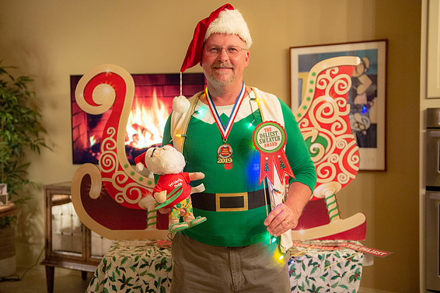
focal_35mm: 41
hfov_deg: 47.4
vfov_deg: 32.6
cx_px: 220
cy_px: 144
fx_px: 501
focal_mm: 40
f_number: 2.8
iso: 1600
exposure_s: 1/125
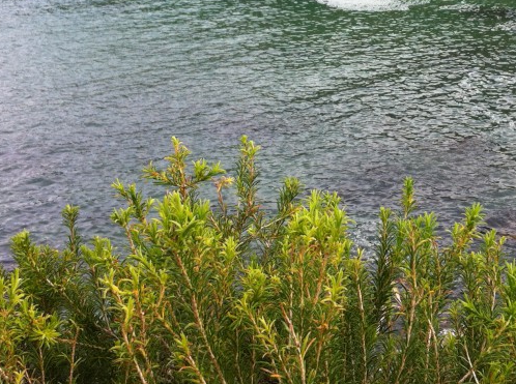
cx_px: 407
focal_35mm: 72
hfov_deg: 26.6
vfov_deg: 20.0
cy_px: 52
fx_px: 1071
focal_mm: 3.85
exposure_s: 1/265
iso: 80
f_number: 2.8
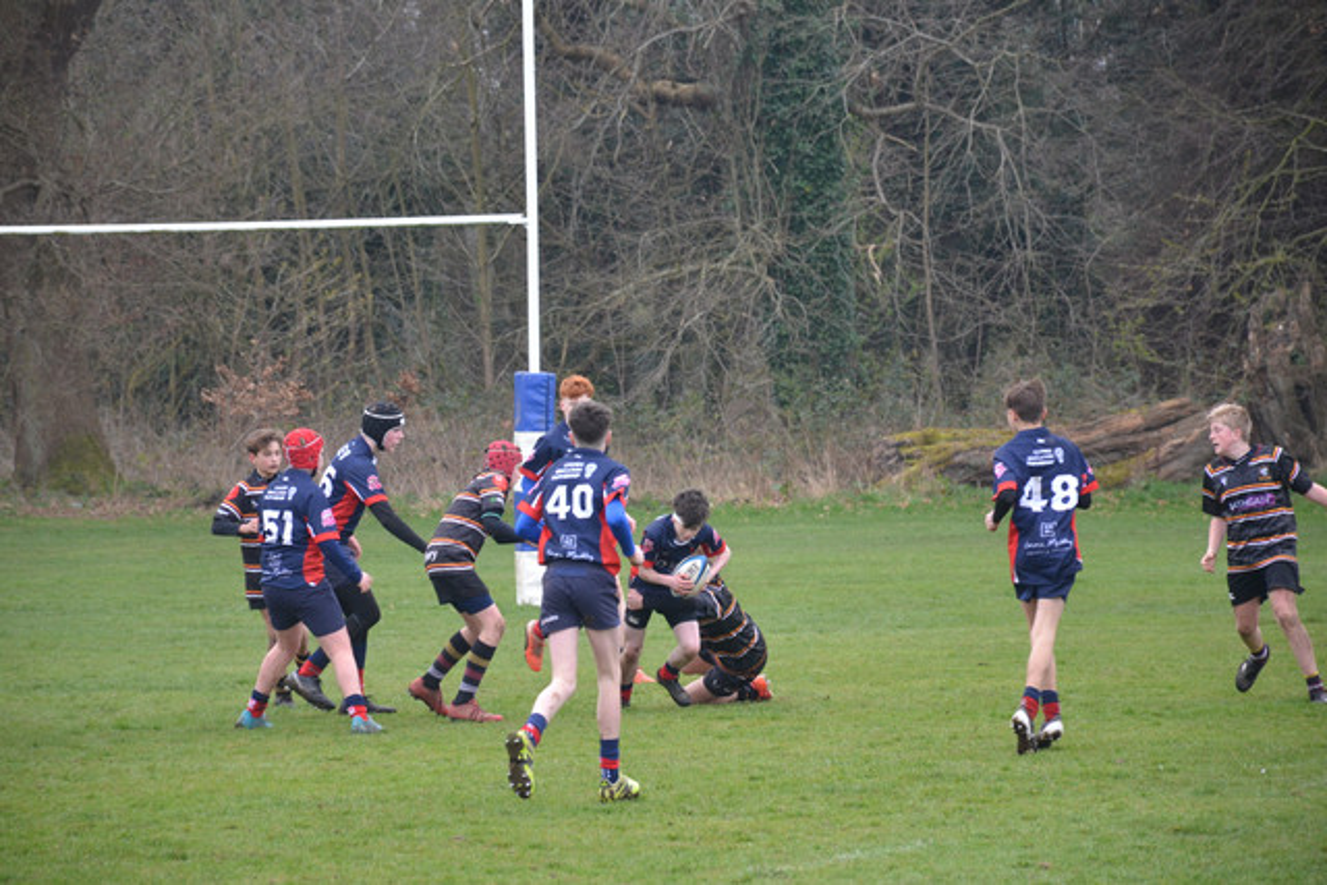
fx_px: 7742
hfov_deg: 9.8
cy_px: 442
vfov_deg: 6.5
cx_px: 664
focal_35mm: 210
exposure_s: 1/500
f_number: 5.6
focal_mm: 140
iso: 640
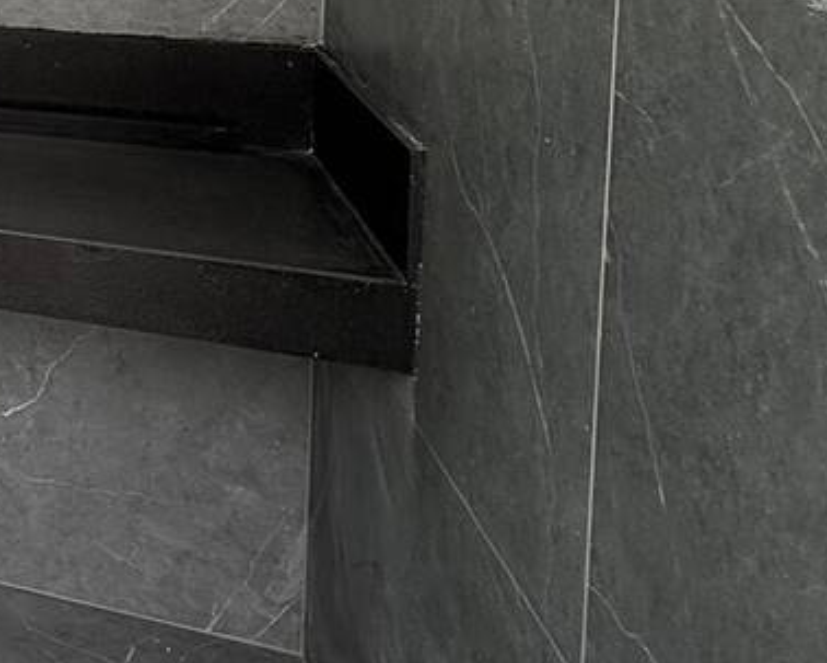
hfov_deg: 23.7
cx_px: -558
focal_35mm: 52
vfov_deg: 25.8
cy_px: -149
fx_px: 1274
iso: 50
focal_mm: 2.22
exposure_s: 1/162
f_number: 2.2
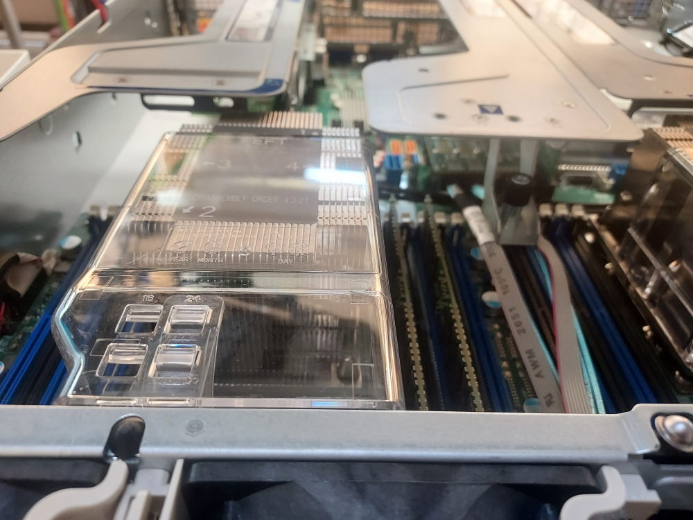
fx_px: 480
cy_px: 260
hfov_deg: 71.6
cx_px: 346
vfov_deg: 56.8
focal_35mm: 24
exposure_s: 1/40
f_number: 1.8
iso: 320
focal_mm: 4.6
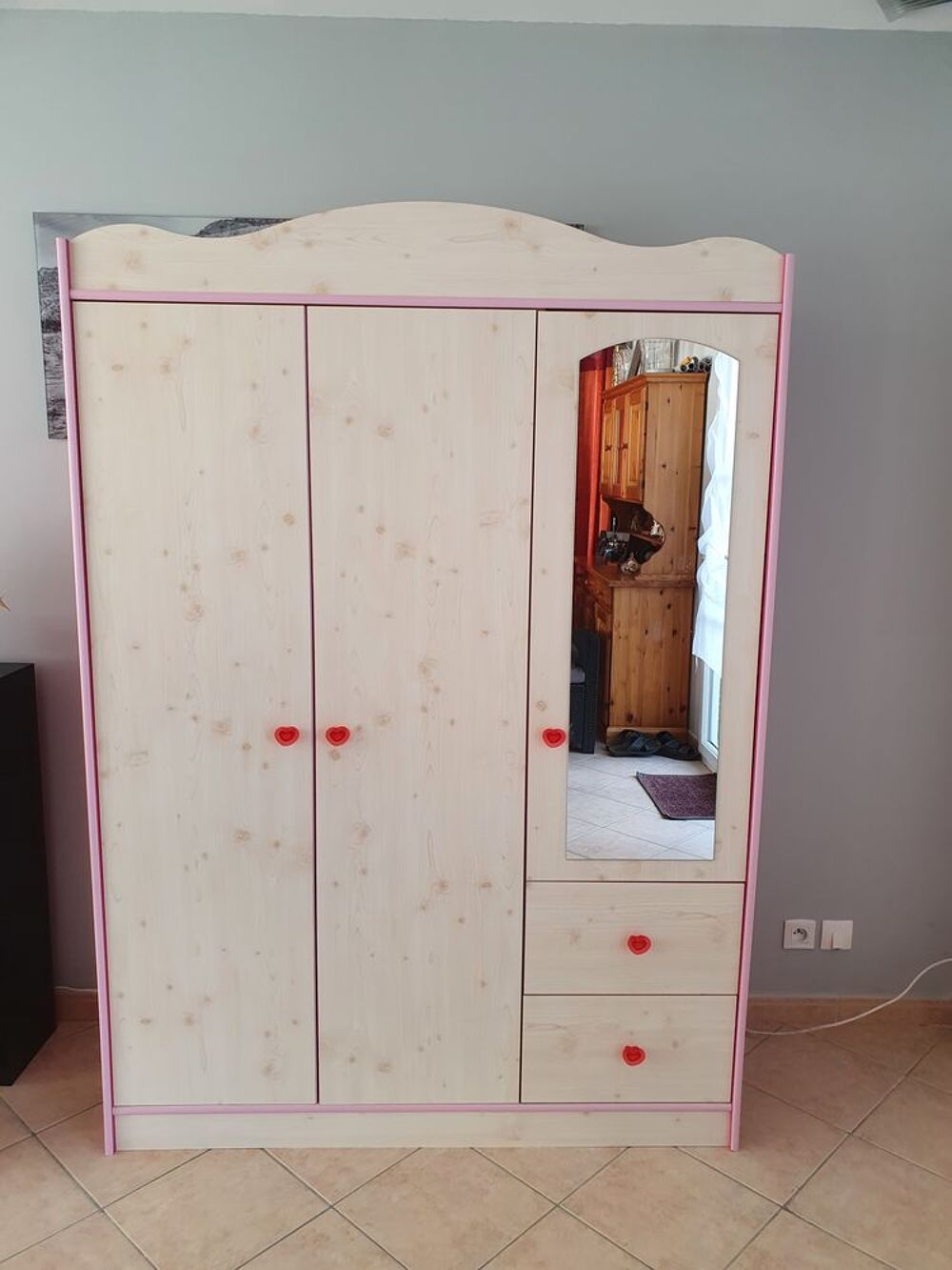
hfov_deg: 53.1
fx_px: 953
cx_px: 476
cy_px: 635
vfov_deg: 67.3
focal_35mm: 26
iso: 100
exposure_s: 1/100
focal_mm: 4.32
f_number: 2.4
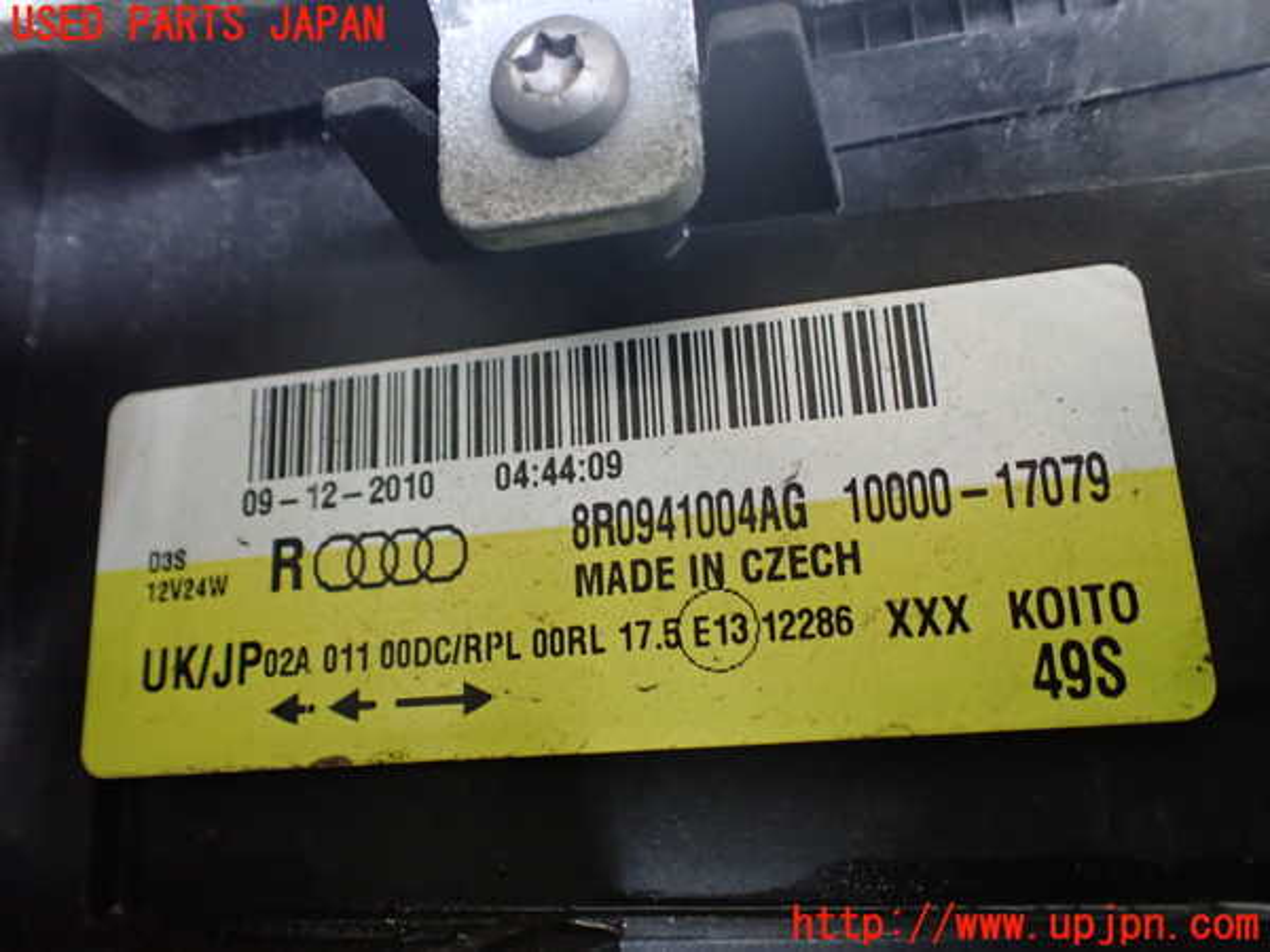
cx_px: 635
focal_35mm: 30
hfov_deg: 60.0
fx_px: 1101
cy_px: 476
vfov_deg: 46.8
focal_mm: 5.4
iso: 800
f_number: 2.3
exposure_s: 1/40
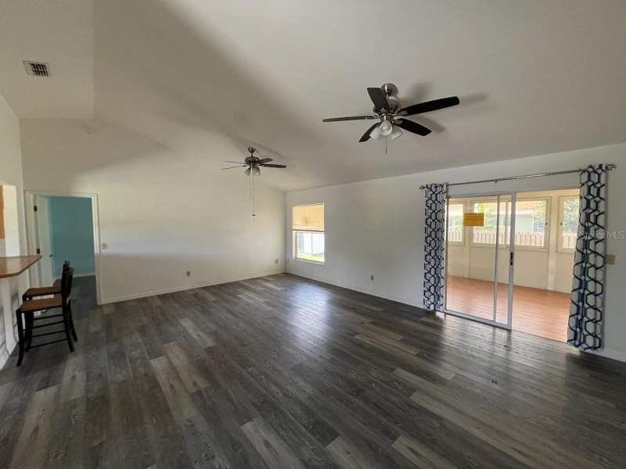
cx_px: 313
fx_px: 235
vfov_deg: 89.9
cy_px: 234
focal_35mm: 13
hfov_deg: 106.2
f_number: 1.8
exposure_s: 1/99
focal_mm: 1.57
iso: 200
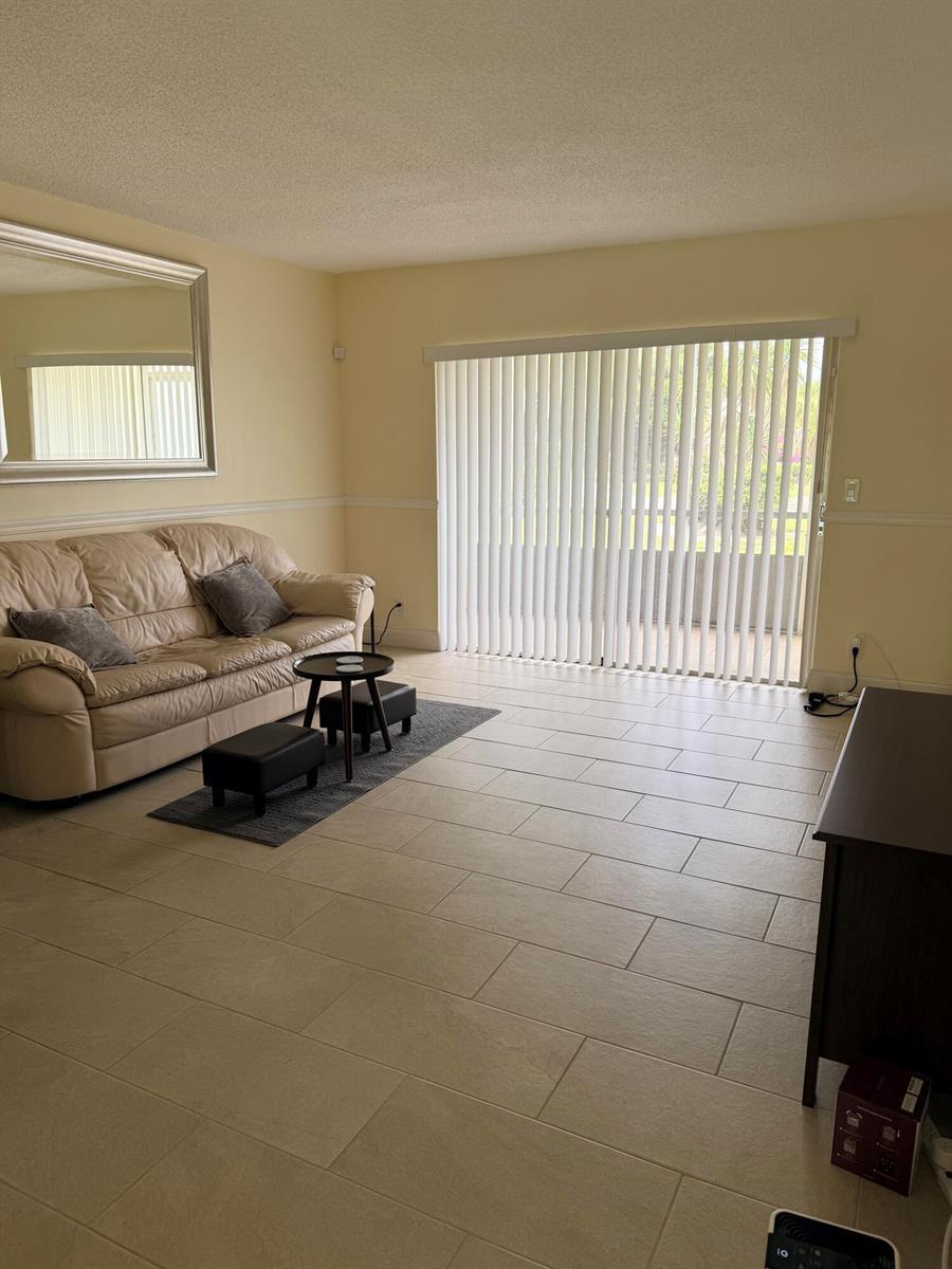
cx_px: 476
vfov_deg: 71.6
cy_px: 634
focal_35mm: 24
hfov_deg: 56.8
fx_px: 880
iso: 80
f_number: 1.78
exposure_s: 1/121
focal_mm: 6.76
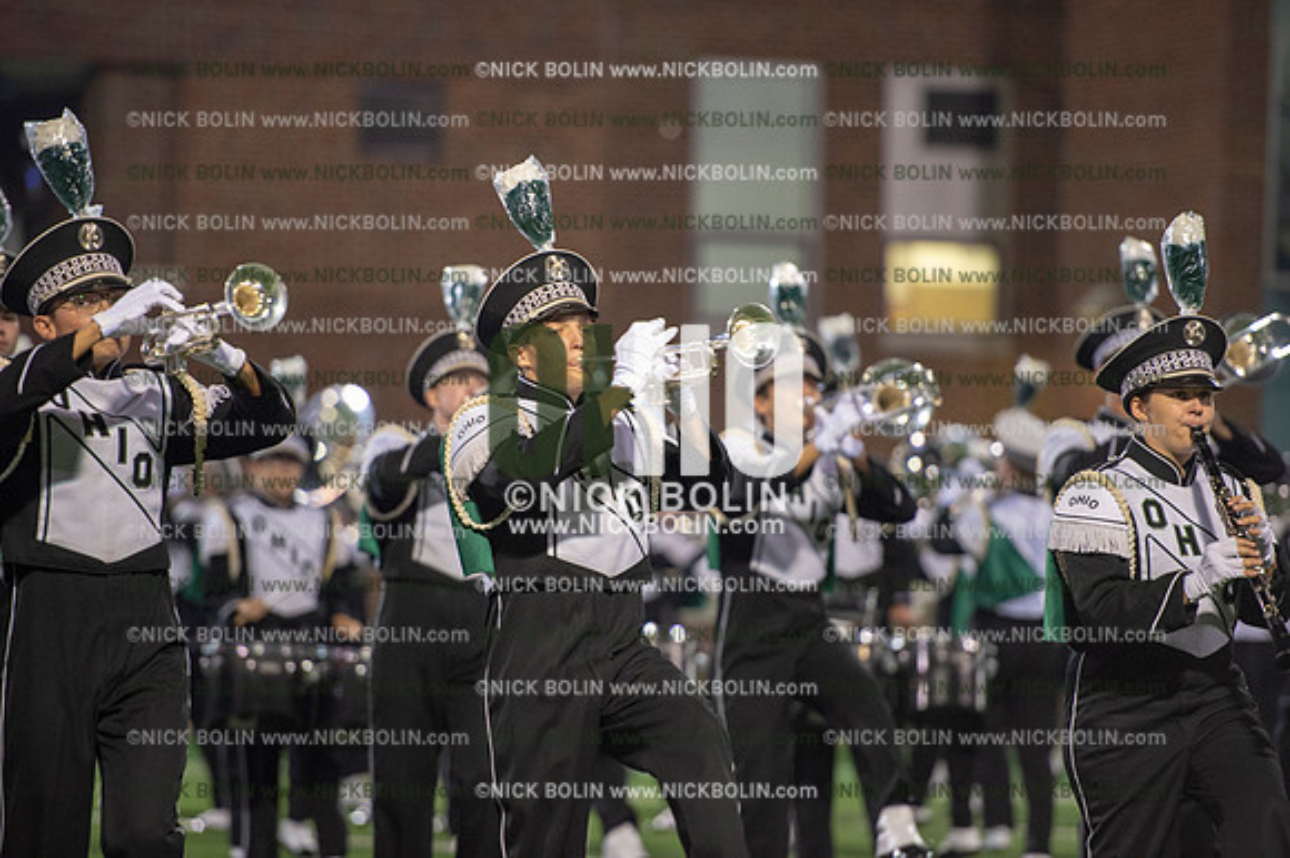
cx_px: 645
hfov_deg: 10.3
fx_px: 7162
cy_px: 429
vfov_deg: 6.9
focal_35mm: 200
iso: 4000
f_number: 2.8
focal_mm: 200
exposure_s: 1/320
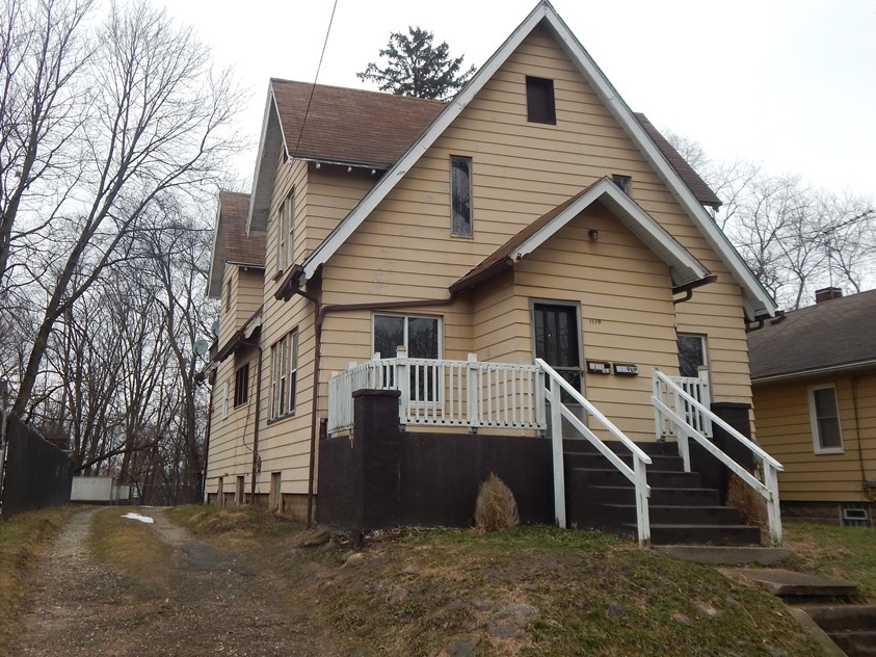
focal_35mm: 34
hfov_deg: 53.7
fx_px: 860
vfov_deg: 41.6
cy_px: 265
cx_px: 361
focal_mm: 5.1
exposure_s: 1/160
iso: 125
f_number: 3.2
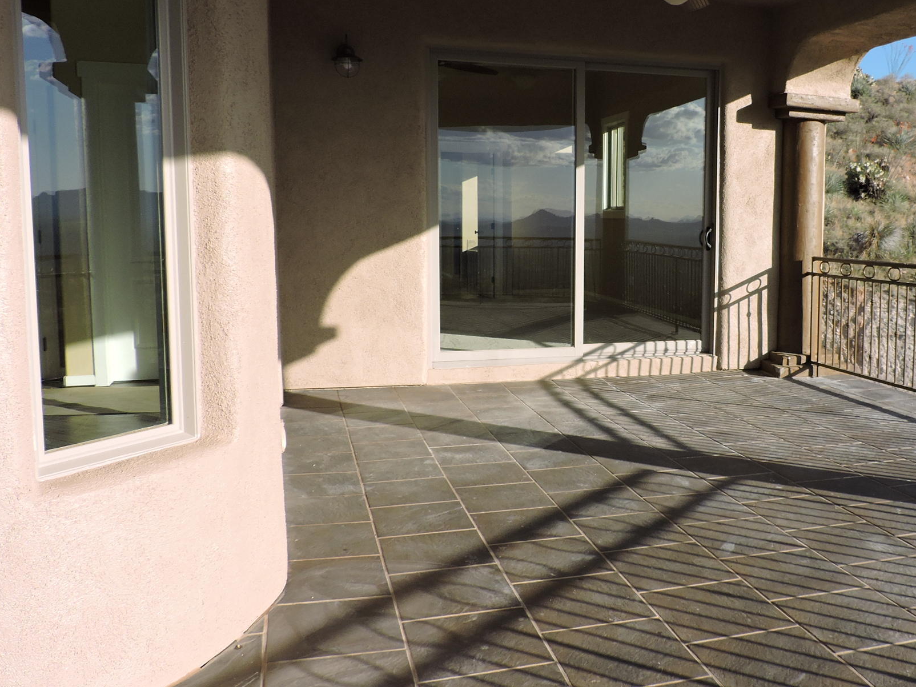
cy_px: 307
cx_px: 616
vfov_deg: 41.7
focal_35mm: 34
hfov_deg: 52.8
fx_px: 900
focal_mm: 4.3
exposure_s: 1/800
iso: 100
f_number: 3
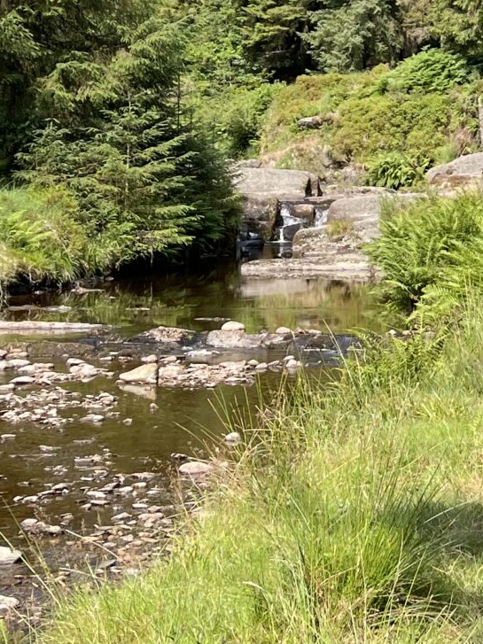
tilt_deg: +2.0
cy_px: 66
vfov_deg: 21.8
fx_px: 1638
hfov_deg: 16.0
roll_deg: +0.0
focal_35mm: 88
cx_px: 606
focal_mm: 5.1
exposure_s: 1/1266
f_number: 1.6
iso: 32
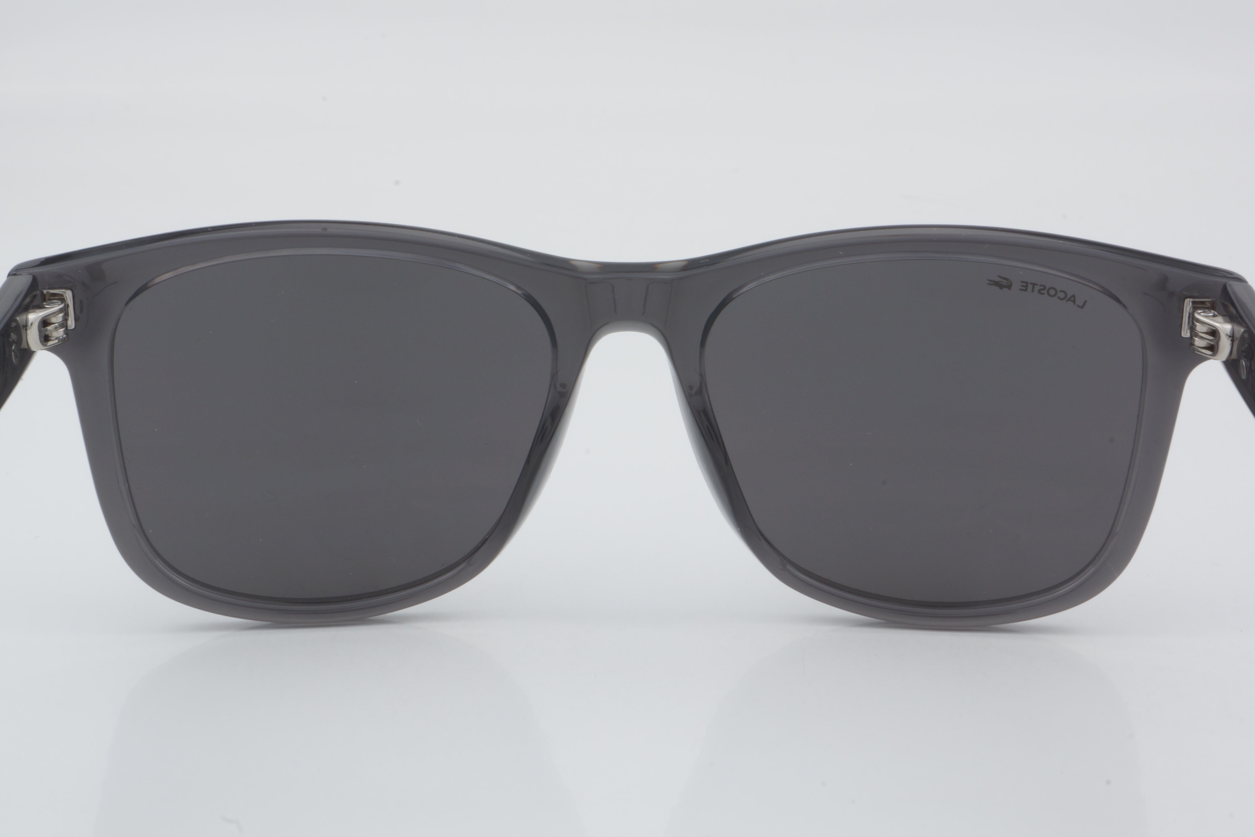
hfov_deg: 27.0
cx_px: 628
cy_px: 418
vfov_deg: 18.2
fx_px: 2614
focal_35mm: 75
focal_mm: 50
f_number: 32
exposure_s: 1/3
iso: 100
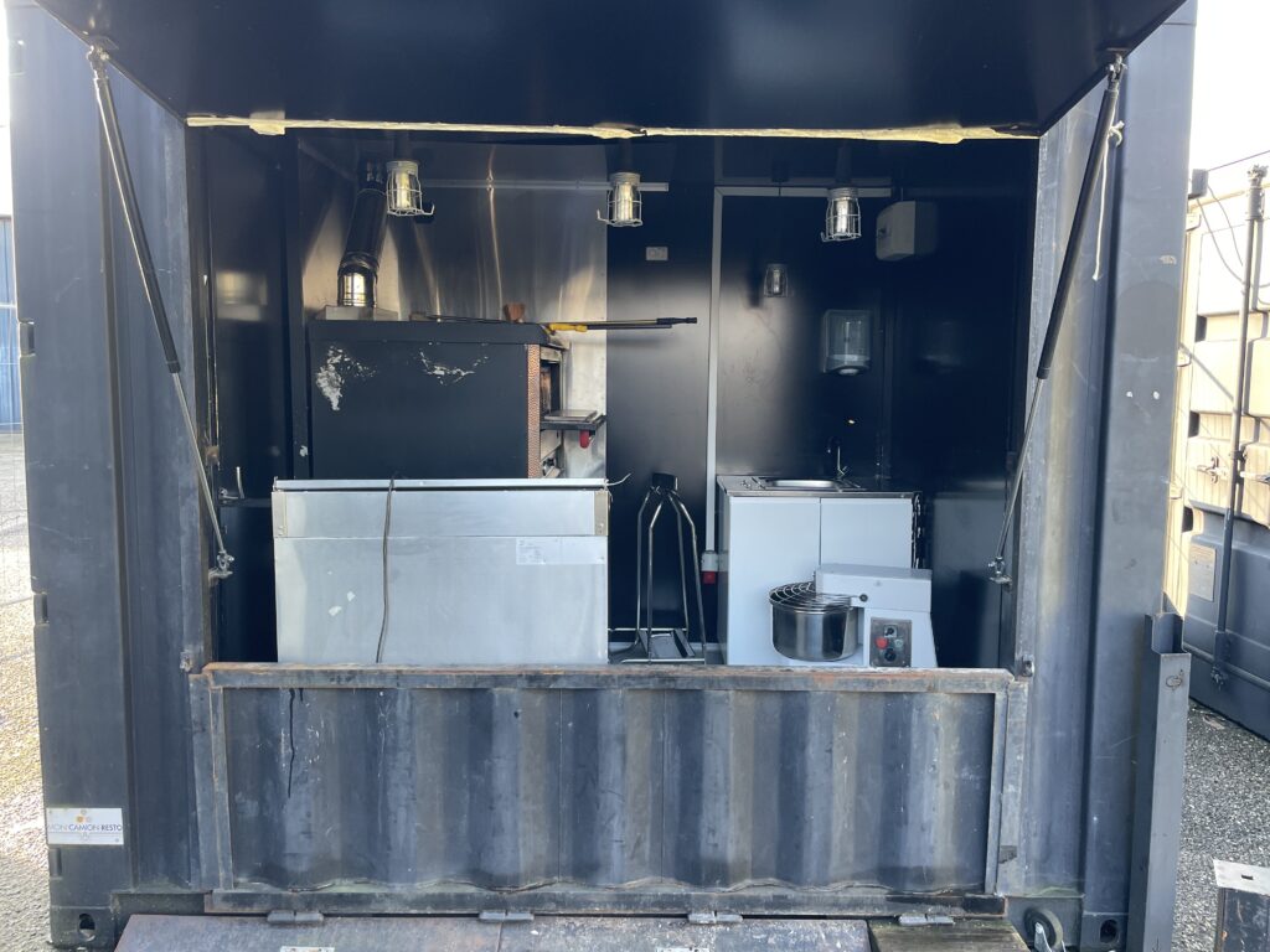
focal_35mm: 26
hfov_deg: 67.3
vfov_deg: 53.1
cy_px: 476
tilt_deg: -5.6
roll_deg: -0.3
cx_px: 635
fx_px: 954
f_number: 1.6
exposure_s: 1/121
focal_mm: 4.2
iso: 100
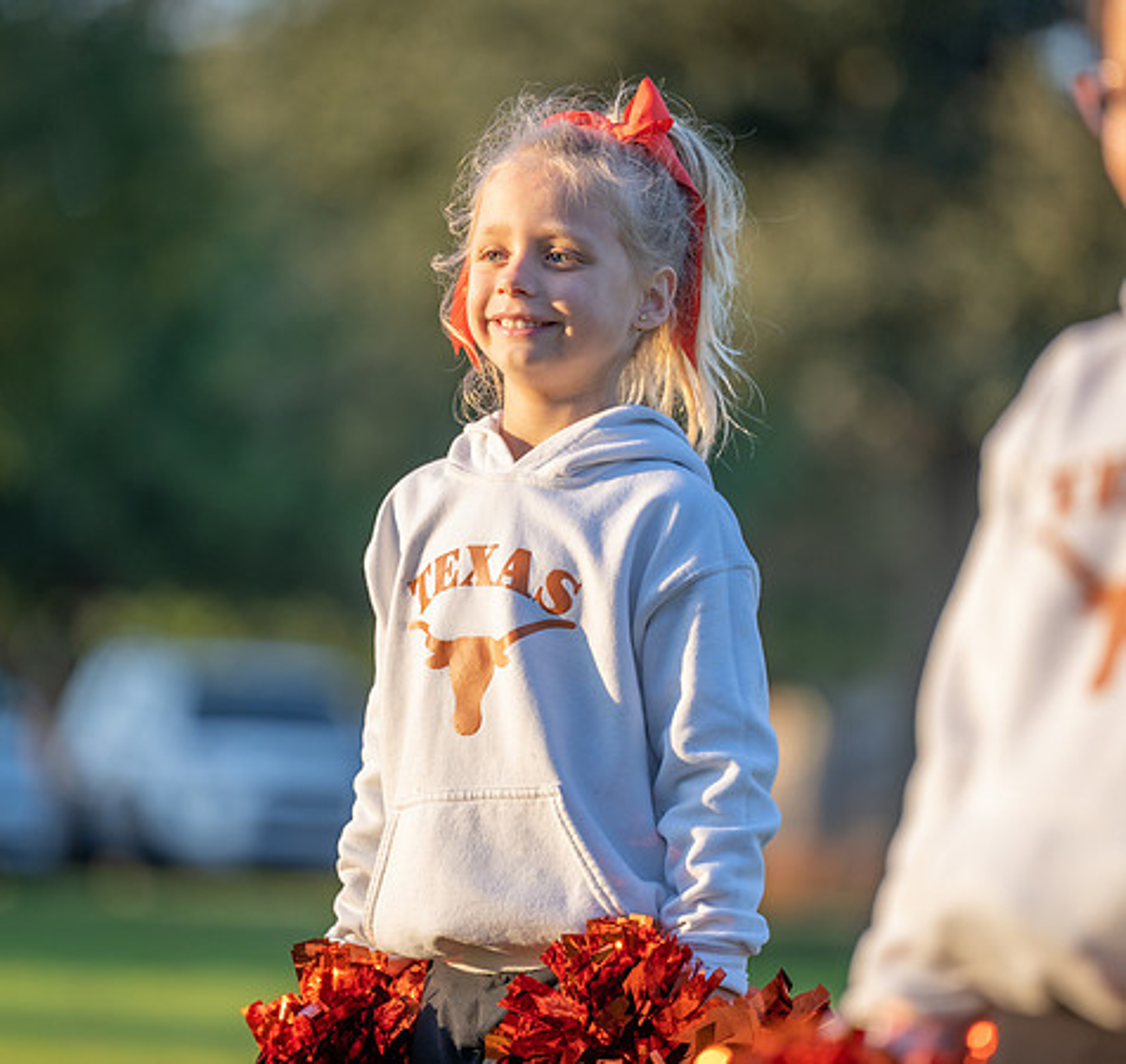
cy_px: 473
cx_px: 555
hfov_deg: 6.5
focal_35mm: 275
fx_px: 9853
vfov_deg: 6.2
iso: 160
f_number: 2.8
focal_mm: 200
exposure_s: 1/640
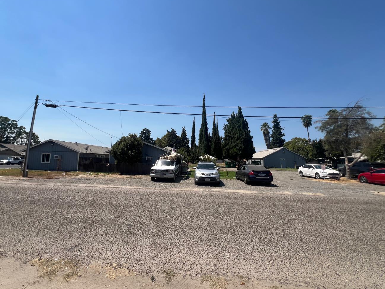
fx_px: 167
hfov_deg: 97.9
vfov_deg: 81.7
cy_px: 139
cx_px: 175
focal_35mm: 15
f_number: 1.8
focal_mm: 1.57
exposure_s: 1/2053
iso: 32
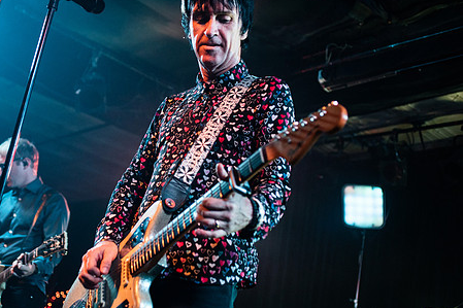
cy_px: 144
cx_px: 176
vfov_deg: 23.0
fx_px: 758
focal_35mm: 59
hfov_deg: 33.8
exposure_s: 1/320
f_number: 2.8
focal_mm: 44
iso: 2000
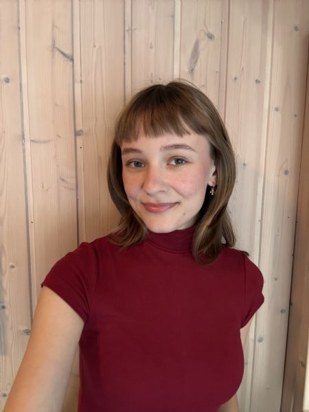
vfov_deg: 73.9
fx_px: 274
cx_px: 154
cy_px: 206
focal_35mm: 23
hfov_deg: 58.9
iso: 250
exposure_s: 1/50
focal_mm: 2.69
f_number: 1.9
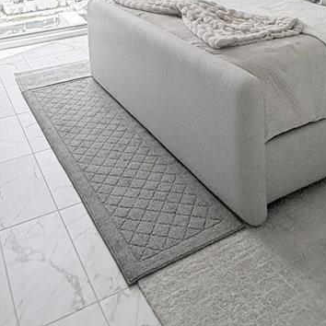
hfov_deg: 40.0
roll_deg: +2.2
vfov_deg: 32.6
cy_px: -71
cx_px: 148
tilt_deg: -3.0
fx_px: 448
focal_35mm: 42
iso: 64
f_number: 2.2
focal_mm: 2.22
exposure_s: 1/264
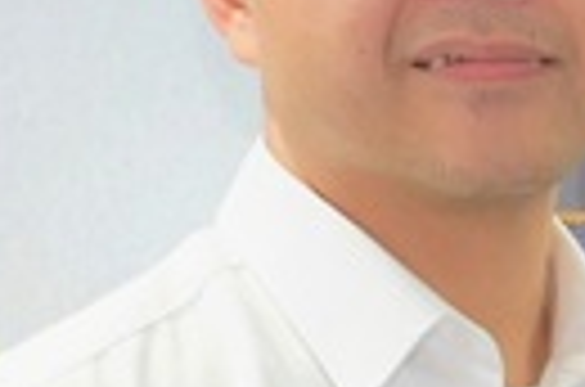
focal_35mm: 264
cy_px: 428
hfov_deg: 7.7
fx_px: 4280
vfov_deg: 5.2
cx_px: 932
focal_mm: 38
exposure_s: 1/100
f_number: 5
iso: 1000
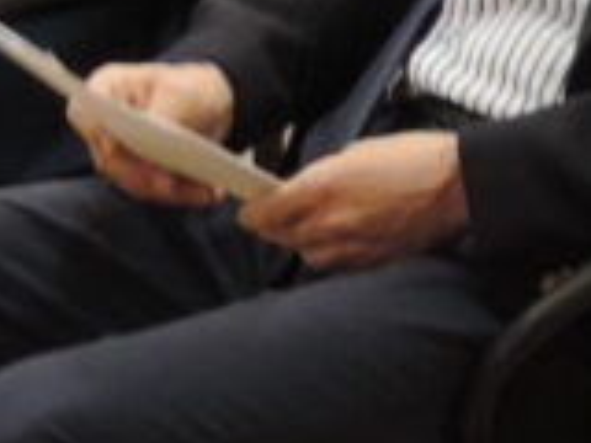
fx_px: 5480
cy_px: -196
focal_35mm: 321
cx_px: 1175
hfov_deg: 6.0
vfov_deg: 4.6
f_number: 3.6
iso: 400
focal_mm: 8.9
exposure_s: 1/13
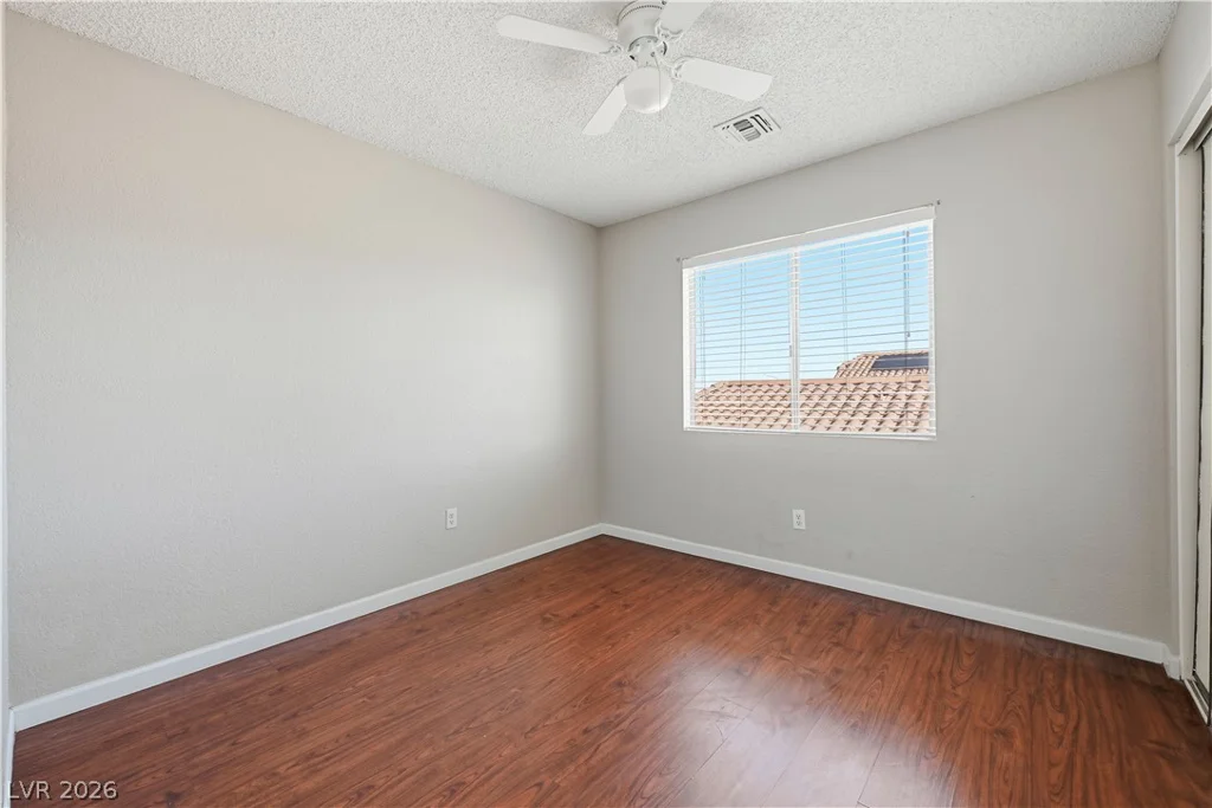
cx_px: 606
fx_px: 471
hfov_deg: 104.2
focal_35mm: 14
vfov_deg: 81.2
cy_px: 404
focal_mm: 14
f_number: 9
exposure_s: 1/640
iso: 640
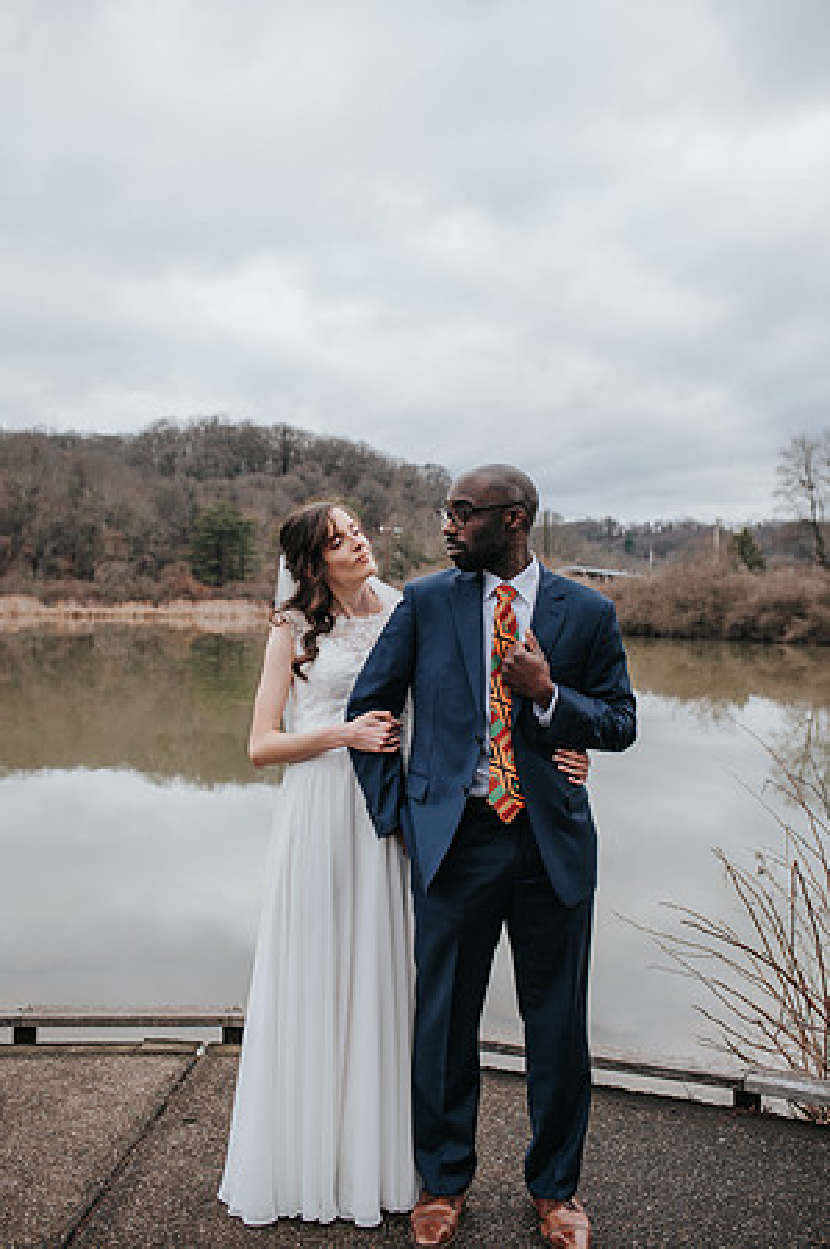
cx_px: 415
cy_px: 624
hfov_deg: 37.8
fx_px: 1213
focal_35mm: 35
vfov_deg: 54.5
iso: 125
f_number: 3.2
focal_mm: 35
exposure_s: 1/200
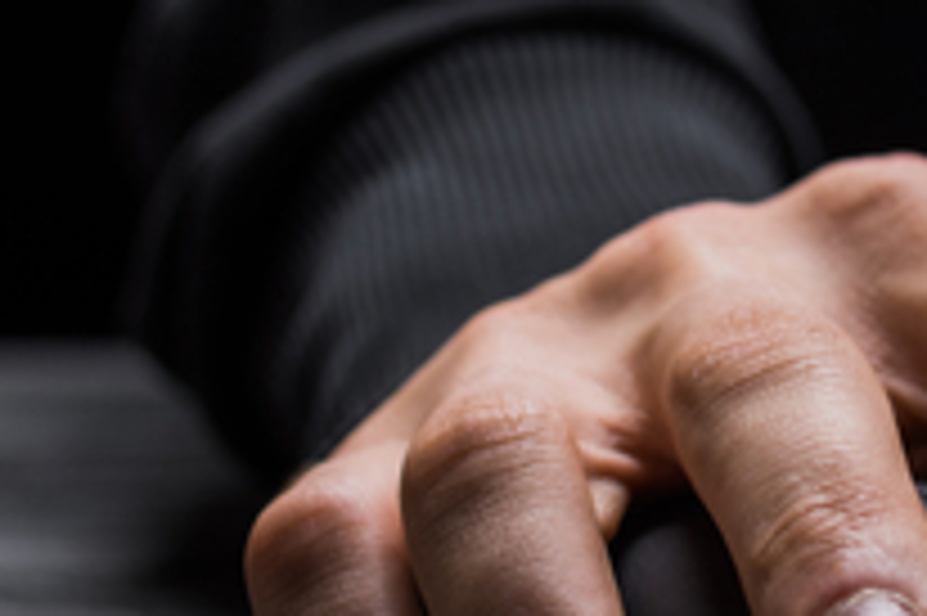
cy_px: -402
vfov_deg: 7.9
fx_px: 4374
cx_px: 1658
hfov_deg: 11.3
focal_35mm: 170
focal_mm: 35
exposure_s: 1/200
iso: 100
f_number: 4
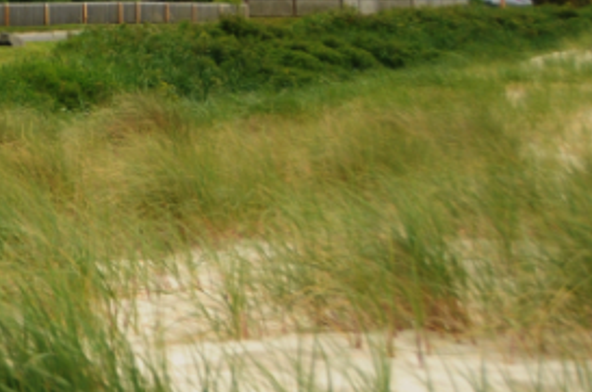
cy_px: -102
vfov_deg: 12.1
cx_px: -399
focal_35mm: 110
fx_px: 1806
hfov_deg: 16.3
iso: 250
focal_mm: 20
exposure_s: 1/1600
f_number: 3.5
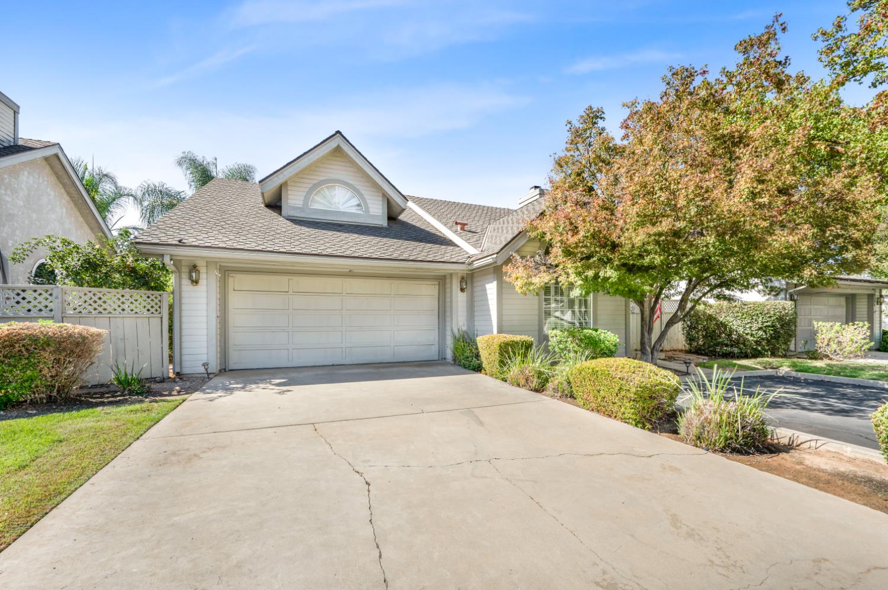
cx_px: 444
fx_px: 345
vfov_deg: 81.1
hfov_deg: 104.3
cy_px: 295
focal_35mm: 14
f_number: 8
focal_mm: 14
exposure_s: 1/250
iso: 400
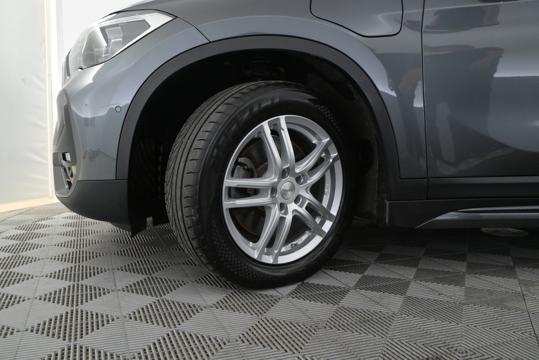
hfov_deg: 59.5
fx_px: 472
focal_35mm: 32
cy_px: 180
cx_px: 270
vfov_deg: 41.7
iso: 2500
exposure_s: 1/100
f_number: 5
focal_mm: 21
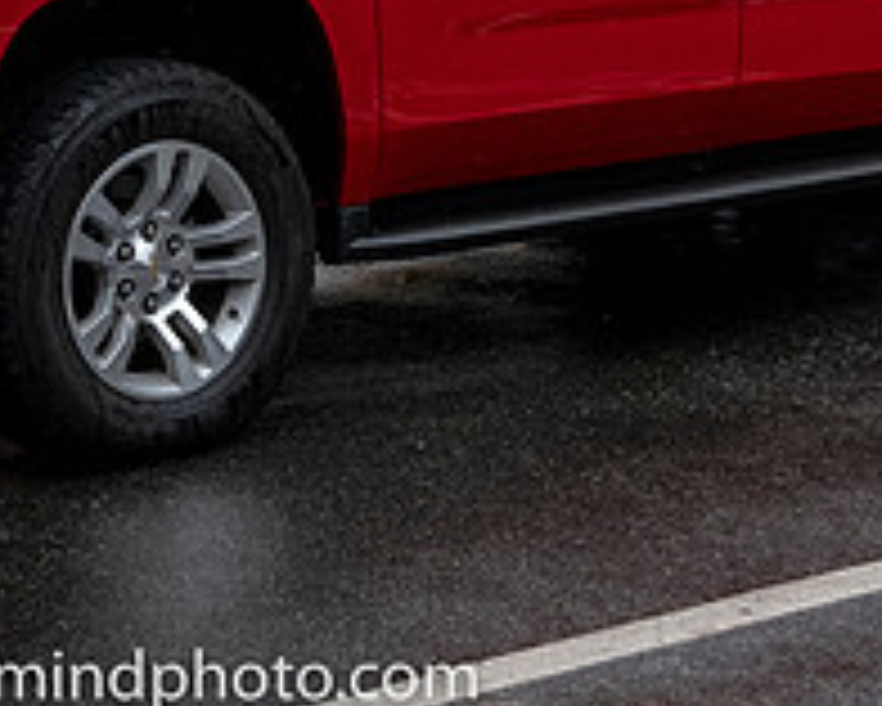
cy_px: -82
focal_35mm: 161
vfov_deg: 9.5
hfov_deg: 12.0
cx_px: 359
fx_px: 4205
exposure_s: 1/3200
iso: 2000
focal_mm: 35
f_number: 4
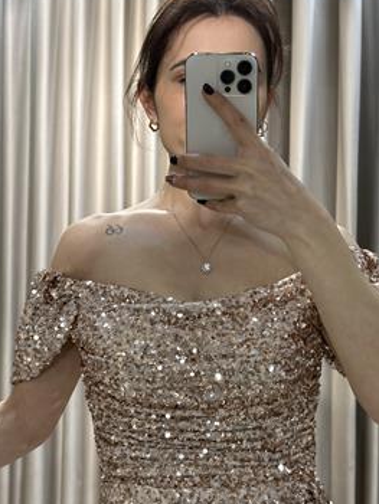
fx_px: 1064
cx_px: 187
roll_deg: -0.1
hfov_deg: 20.2
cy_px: 294
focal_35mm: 73
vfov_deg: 26.6
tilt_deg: -21.8
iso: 64
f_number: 1.78
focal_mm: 6.86
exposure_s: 1/153
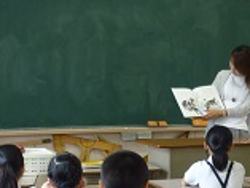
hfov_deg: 16.7
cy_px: 215
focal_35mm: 116
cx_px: 237
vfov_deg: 12.5
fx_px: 838
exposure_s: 1/30
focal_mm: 5.5
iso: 125
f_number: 2.8
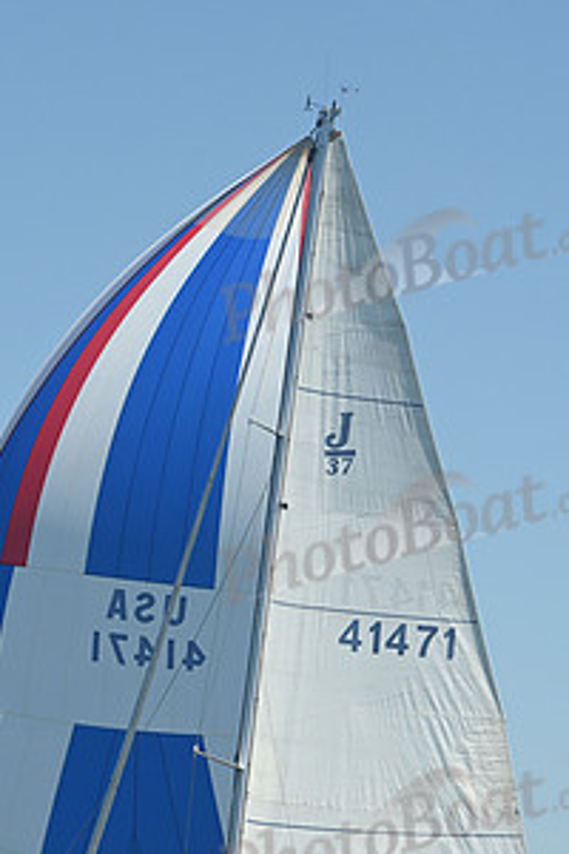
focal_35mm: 224
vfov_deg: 9.2
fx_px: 5310
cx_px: 73
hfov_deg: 6.1
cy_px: 720
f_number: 8
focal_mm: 116
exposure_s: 1/1000
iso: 320
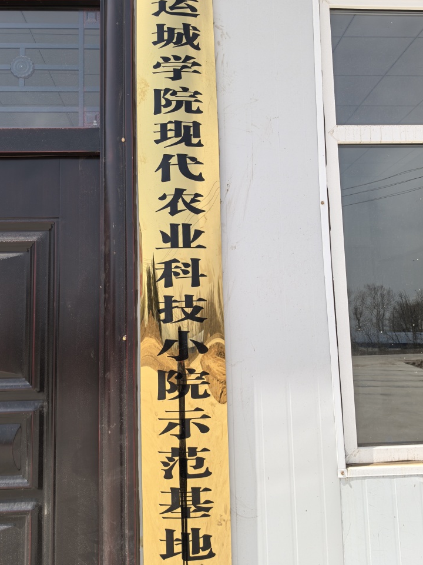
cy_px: 264
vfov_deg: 59.9
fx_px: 489
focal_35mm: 30
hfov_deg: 46.8
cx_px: 194
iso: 50
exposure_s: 1/1610
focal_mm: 6.98
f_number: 2
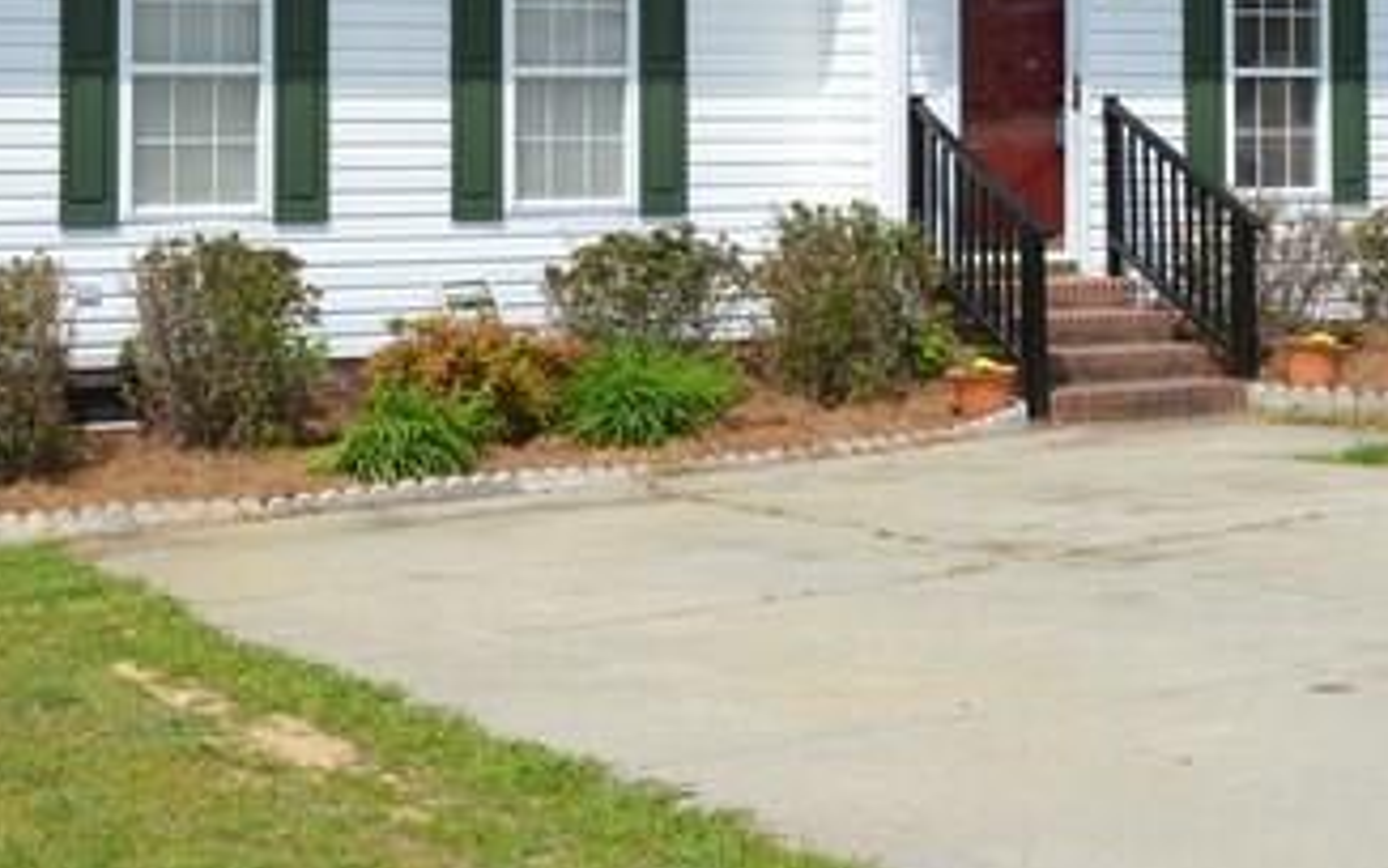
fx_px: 2497
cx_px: 579
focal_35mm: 66
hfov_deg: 31.0
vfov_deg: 19.3
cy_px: 38
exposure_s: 1/320
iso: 100
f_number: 9
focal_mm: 22
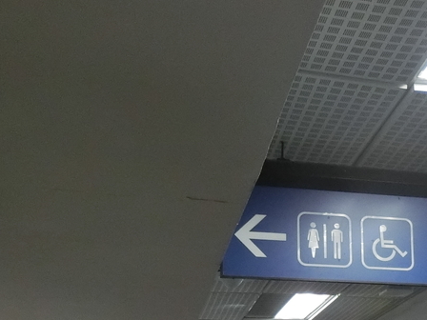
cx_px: 356
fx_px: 826
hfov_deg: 28.2
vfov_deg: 20.6
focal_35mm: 67
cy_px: 377
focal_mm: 4.5
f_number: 3.5
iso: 400
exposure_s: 1/40
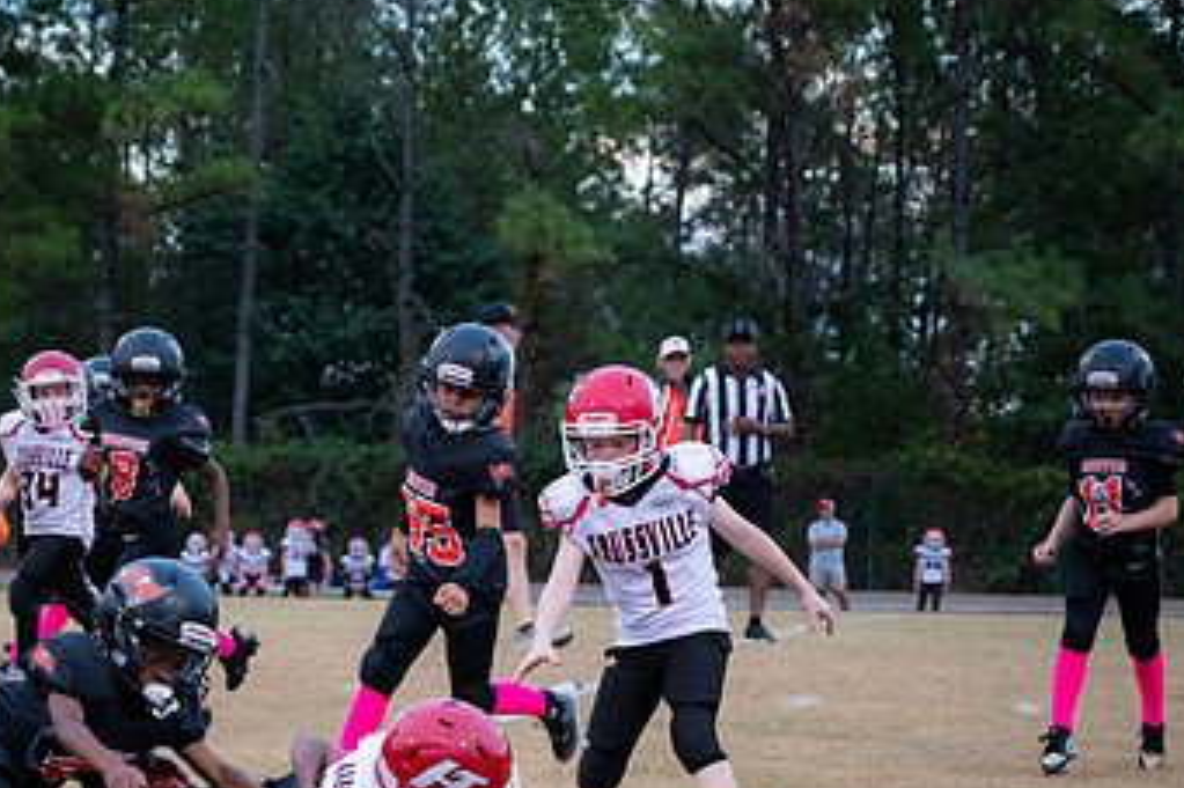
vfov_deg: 11.5
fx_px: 3912
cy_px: 614
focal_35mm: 119
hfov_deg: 17.2
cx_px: 406
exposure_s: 1/400
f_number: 4
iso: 1250
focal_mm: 70
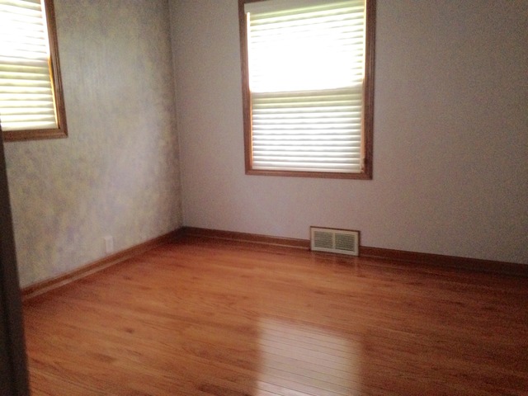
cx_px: 264
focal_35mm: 33
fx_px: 503
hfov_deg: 55.4
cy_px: 198
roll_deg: +1.4
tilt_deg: -8.3
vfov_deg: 42.9
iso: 400
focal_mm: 4.12
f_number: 2.4
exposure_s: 1/17
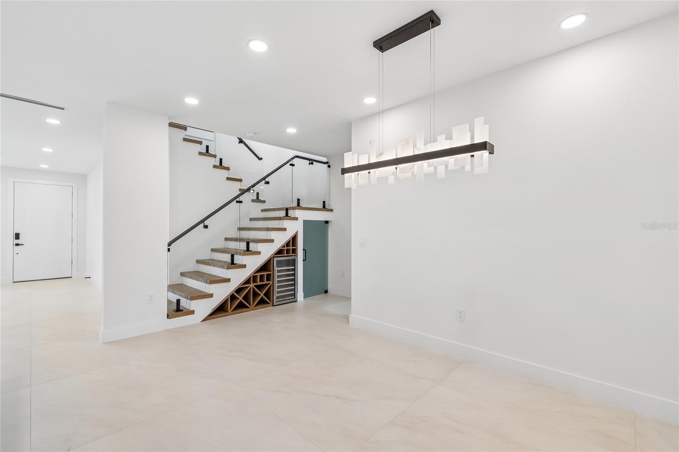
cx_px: 340
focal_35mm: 15
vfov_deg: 77.3
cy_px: 226
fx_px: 283
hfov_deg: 100.4
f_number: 7.1
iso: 100
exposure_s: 1/10
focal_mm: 10
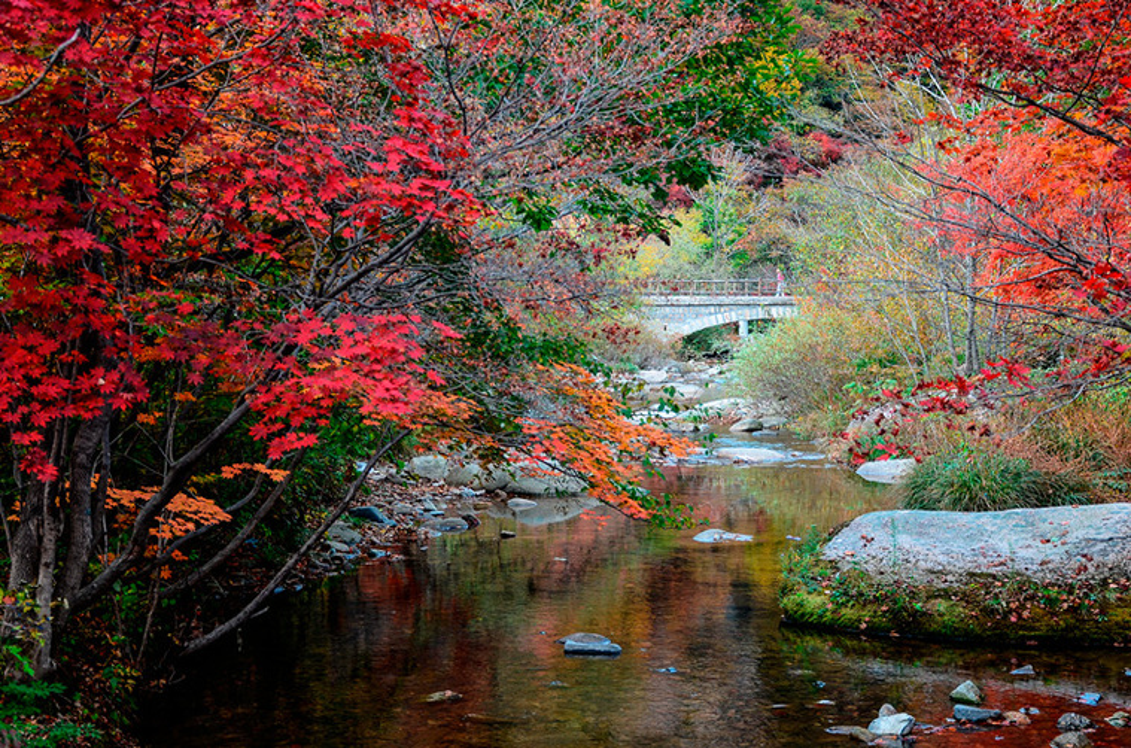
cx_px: 566
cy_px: 374
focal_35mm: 63
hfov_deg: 32.0
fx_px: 1974
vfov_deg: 21.5
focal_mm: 42
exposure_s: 1/30
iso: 100
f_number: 4.5
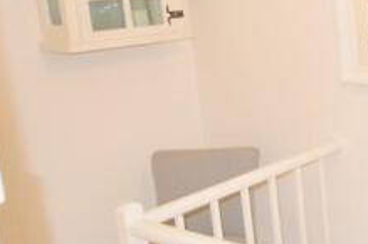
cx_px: 507
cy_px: 108
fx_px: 551
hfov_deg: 28.4
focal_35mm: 54
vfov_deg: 24.9
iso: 1000
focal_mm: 12
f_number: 3.8
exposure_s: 1/60
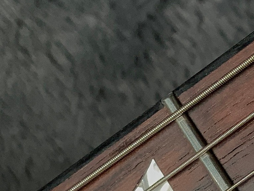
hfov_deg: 12.6
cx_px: 272
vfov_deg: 9.6
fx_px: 1131
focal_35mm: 154
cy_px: 161
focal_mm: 3
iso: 25
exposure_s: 1/312
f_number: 1.8
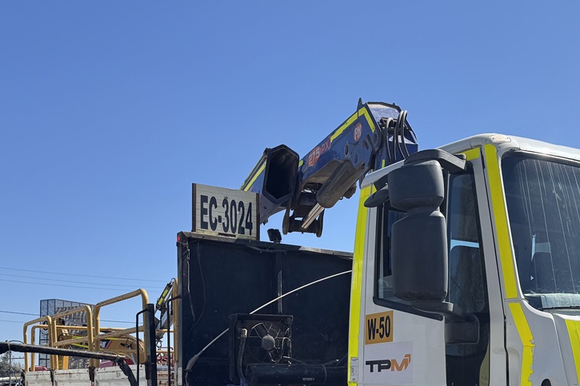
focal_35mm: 47
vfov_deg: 27.4
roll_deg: +0.0
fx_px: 757
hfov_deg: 41.4
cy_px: 361
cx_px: 388
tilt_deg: +3.0
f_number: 1.78
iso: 80
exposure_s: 1/3597
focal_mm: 6.76
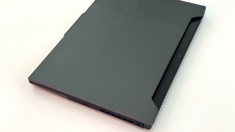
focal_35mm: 53
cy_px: 53
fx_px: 330
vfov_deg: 22.6
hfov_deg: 39.2
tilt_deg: -45.8
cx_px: 119
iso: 64
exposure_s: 1/162
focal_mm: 6.76
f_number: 1.78
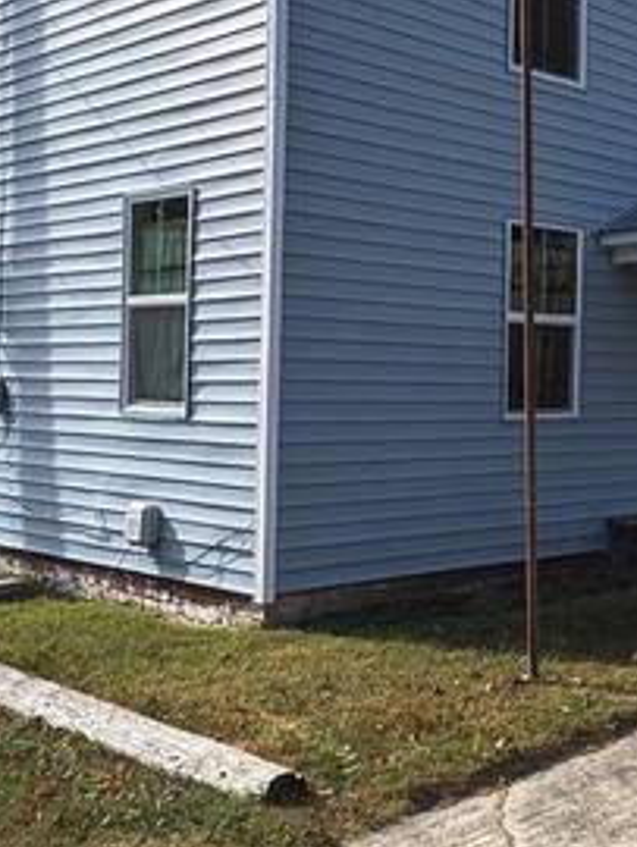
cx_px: 607
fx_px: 1176
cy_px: 336
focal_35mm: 48
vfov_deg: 39.4
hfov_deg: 28.8
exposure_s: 1/3460
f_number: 1.95
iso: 39
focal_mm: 2.23
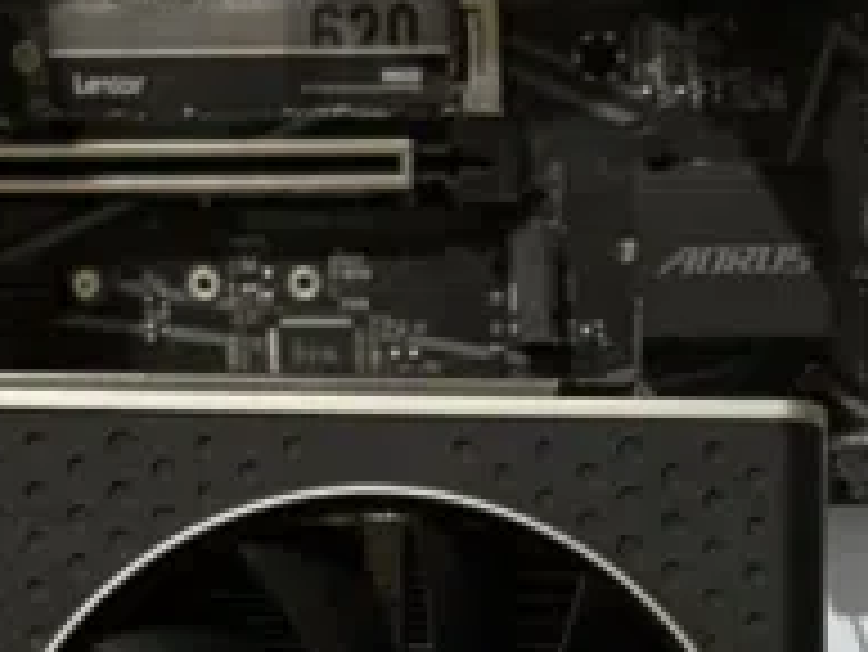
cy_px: 949
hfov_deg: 22.3
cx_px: 751
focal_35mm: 86
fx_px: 2158
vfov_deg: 15.9
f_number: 1.6
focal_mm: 5.96
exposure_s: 1/25
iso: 640
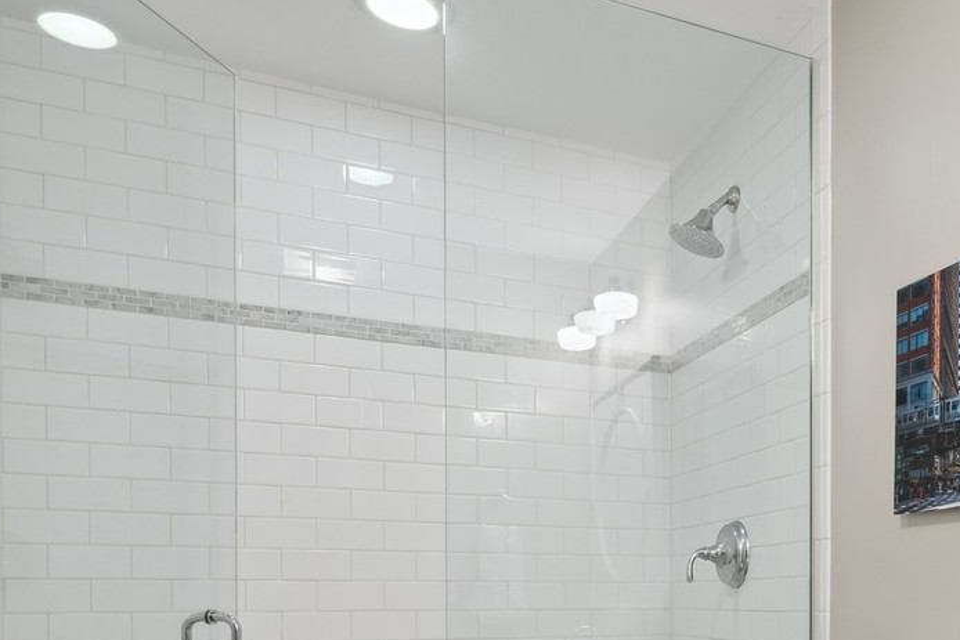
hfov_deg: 48.8
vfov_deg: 34.5
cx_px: 811
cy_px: 589
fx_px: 965
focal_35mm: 36
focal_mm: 15.5
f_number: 9.5
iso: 200
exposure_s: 1/3.33
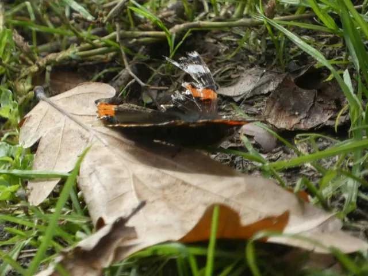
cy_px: 138
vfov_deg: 1.3
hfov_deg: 1.7
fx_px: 12247
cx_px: 184
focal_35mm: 1152
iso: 320
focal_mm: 206.4
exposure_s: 1/125
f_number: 5.8
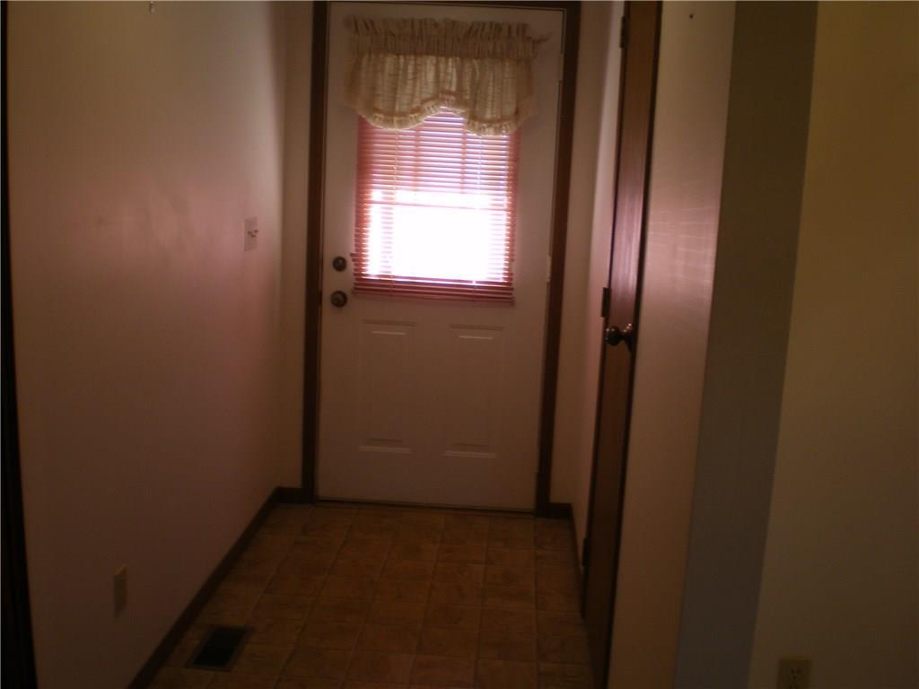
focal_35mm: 38
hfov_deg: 49.0
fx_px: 1009
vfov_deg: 37.7
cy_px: 344
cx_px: 460
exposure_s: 1/30
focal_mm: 6.3
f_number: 3.1
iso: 80
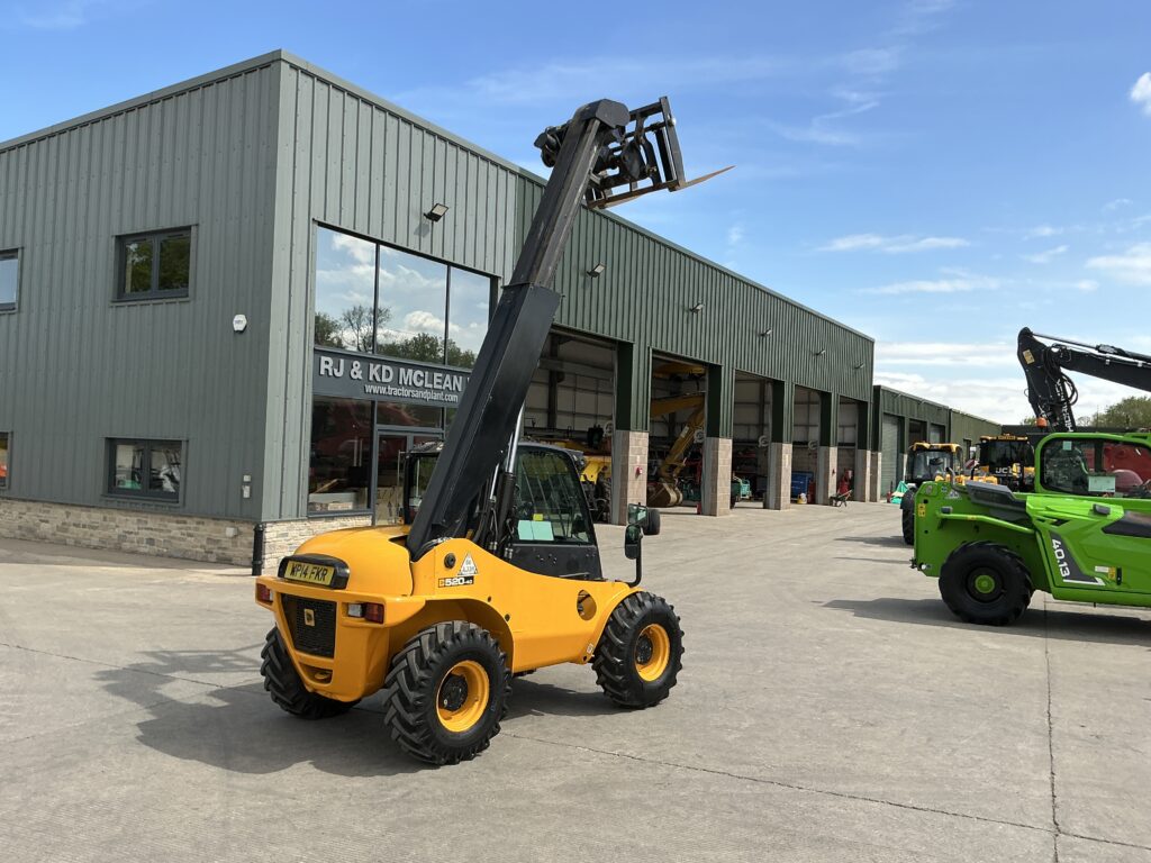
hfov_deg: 63.4
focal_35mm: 28
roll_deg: -1.5
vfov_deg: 49.7
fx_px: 931
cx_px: 576
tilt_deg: +3.8
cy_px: 432
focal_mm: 3
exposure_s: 1/1490
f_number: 1.8
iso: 25
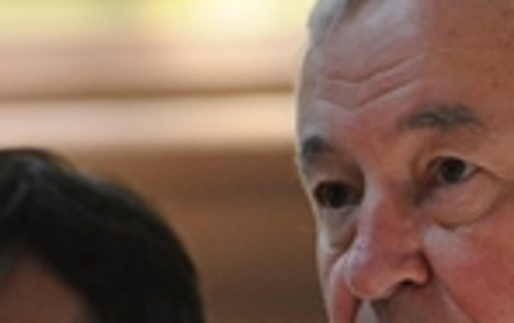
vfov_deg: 1.0
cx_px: 479
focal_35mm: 1319
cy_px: 431
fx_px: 18505
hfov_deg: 1.6
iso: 2500
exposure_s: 1/60
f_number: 6.3
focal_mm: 300
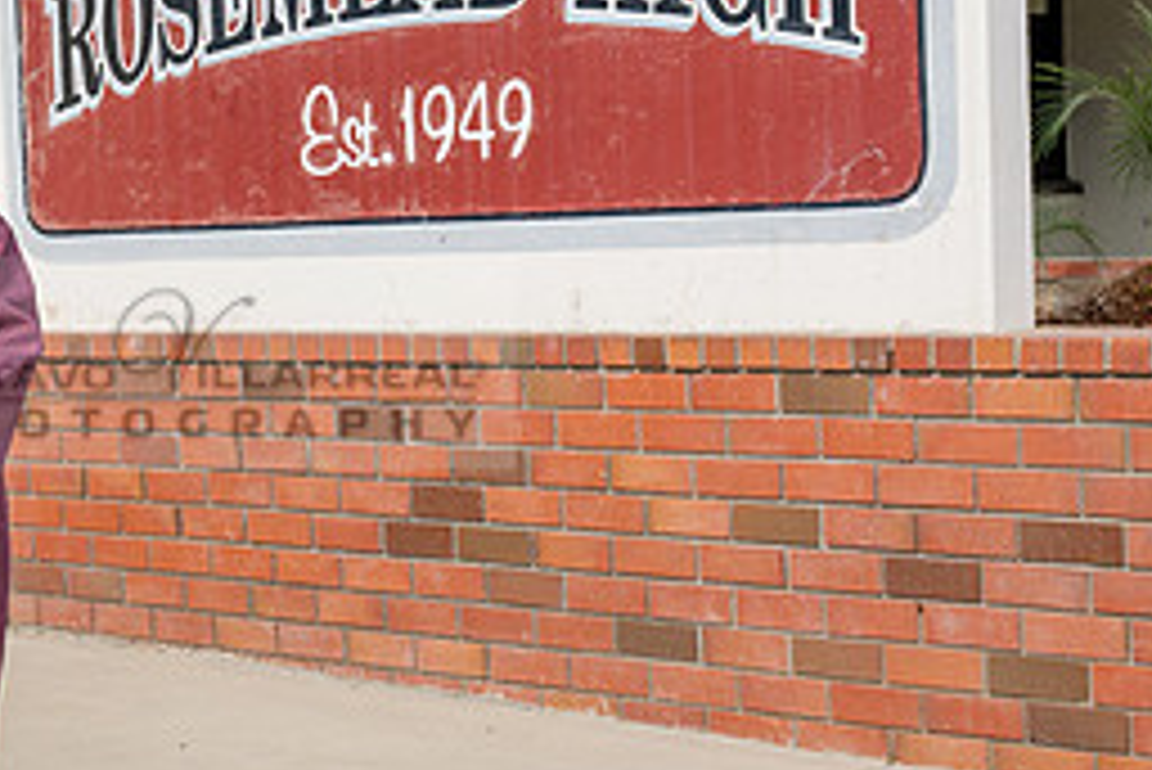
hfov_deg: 22.7
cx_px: 193
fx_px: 2817
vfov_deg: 15.6
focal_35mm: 88
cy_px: 366
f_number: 8
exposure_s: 1/200
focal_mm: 37
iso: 100
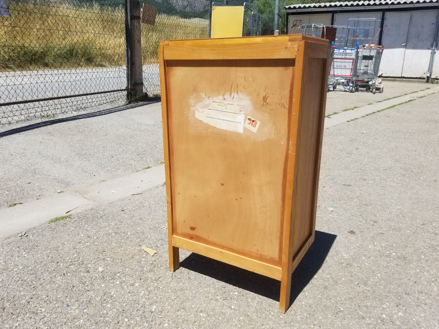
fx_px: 330
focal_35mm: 26
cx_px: 220
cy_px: 164
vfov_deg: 53.1
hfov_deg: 67.3
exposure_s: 1/2376
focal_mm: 4.25
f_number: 1.7
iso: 50
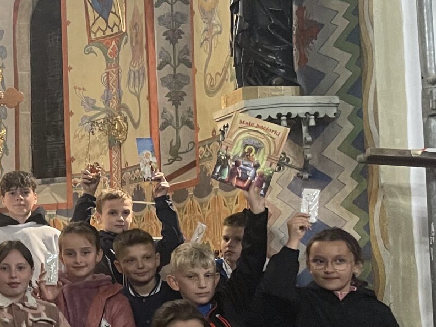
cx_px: -205
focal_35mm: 84
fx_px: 1058
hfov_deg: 20.2
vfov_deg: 17.6
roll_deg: +1.0
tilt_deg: +4.8
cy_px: 199
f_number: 1.6
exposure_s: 1/50
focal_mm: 4.2
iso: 125
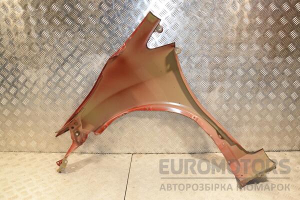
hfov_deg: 67.4
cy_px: 100
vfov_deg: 47.9
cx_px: 150
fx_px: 225
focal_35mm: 27
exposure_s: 1/200
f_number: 5.6
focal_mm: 18
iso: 800
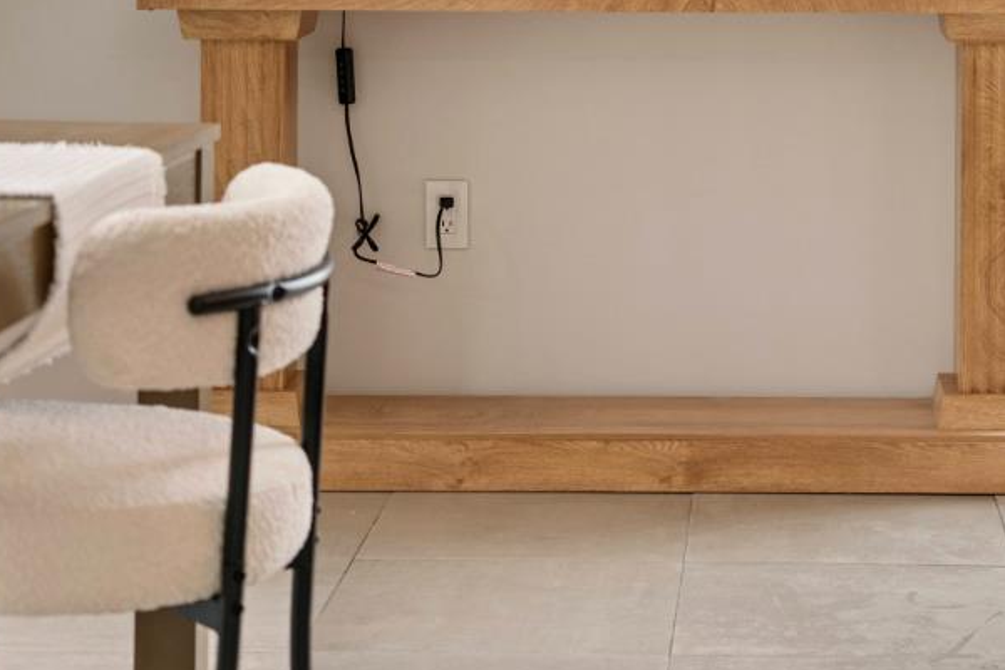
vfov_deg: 13.3
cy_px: -117
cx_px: 727
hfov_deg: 20.3
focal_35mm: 100
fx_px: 2791
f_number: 3.5
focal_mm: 40
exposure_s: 1/125
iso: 400
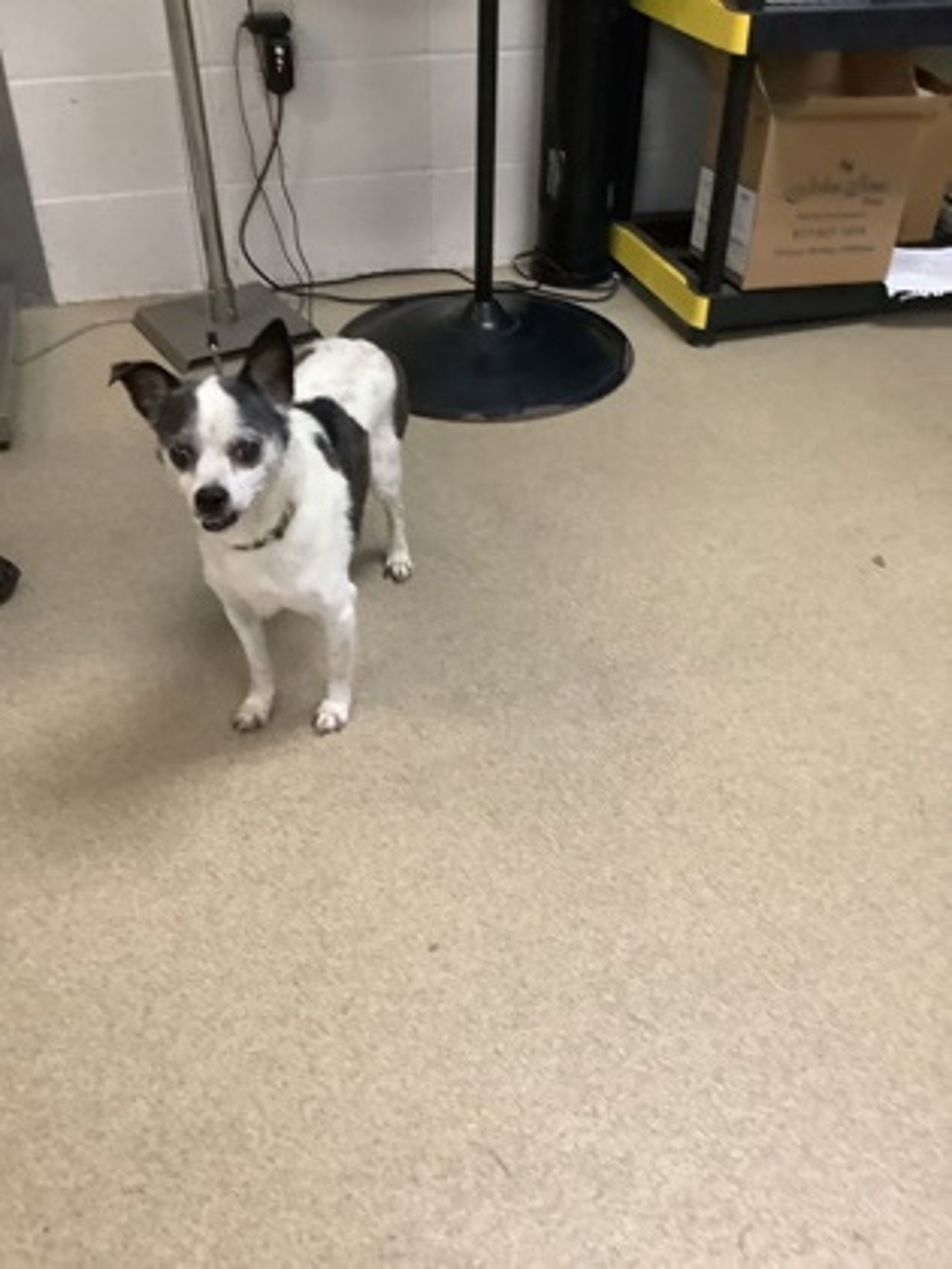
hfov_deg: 45.4
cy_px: 634
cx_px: 476
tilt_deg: -35.5
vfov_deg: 58.4
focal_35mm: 31
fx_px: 1137
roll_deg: -2.0
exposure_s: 1/60
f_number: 2.4
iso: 250
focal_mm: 3.3
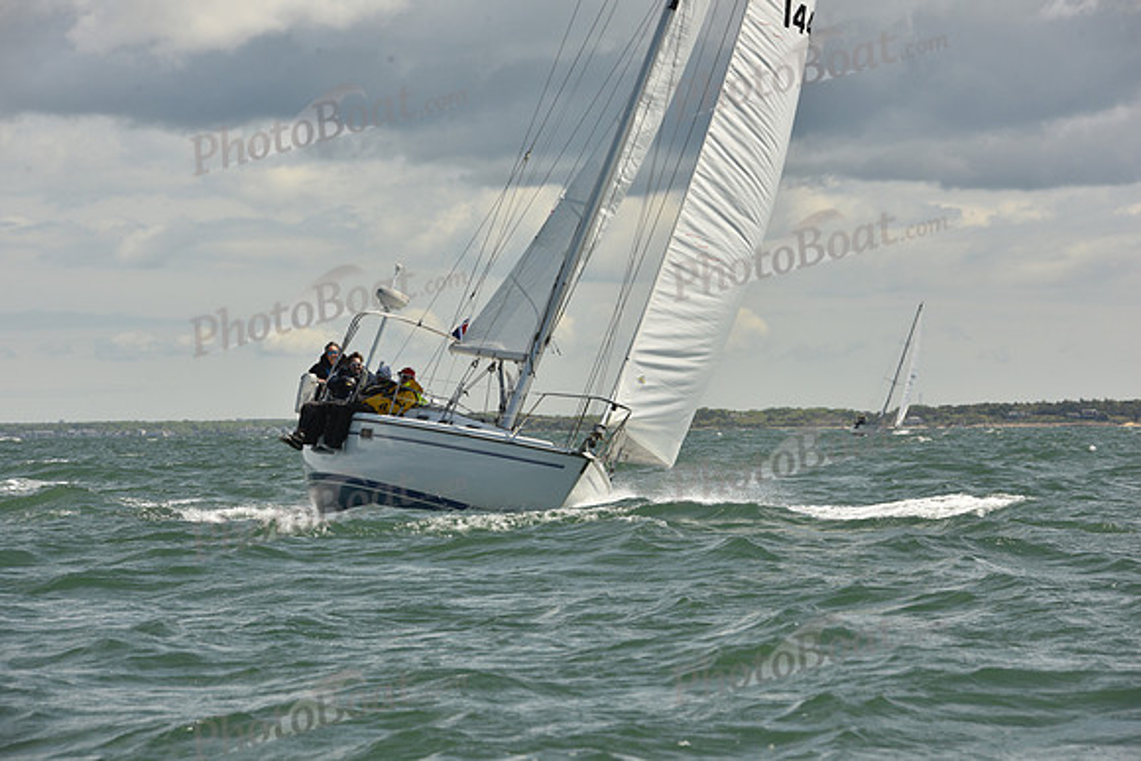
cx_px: 570
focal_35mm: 190
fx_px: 6023
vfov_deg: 7.2
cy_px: 380
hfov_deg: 10.8
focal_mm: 190
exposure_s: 1/800
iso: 320
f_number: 13
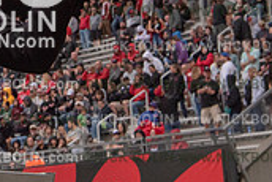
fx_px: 1149
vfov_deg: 9.0
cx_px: -44
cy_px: -26
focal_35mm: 152
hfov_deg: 13.2
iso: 2000
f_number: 6.3
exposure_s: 1/4000
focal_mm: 45
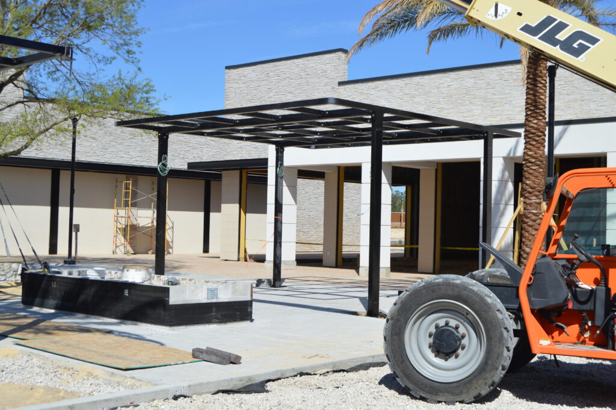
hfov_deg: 41.1
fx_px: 821
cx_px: 308
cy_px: 205
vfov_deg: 28.0
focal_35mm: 48
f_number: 9
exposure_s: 1/320
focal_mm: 32
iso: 100
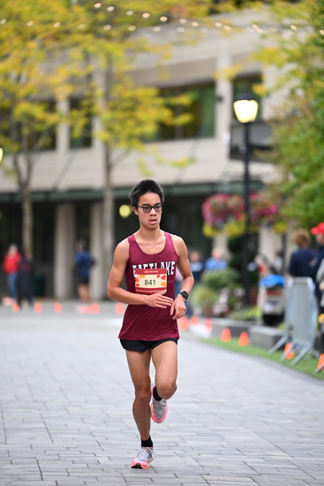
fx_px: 2698
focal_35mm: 200
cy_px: 243
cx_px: 162
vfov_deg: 10.3
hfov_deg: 6.9
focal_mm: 200
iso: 1600
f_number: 2.8
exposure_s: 1/800
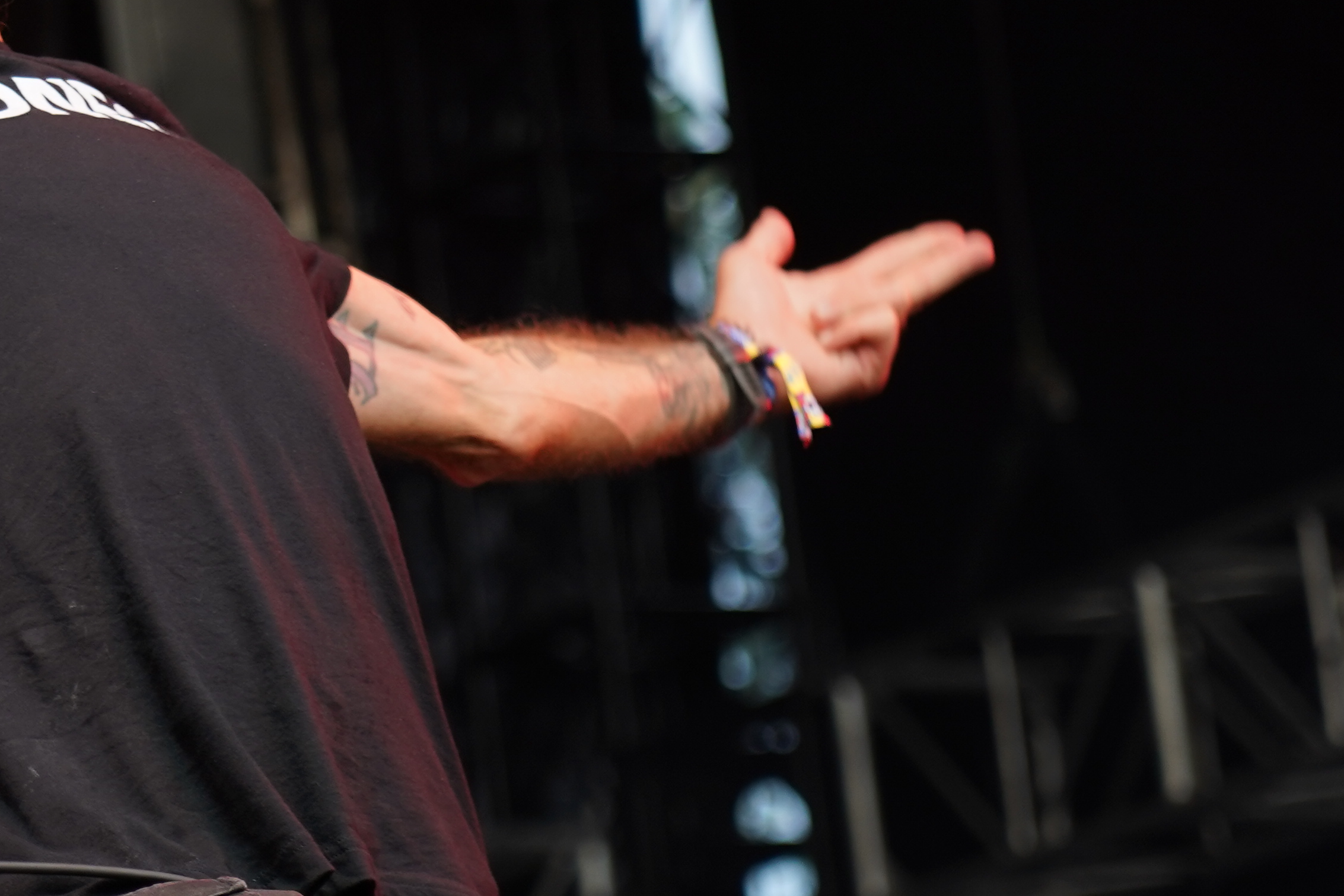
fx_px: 10379
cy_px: 141
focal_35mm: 278
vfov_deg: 4.9
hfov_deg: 7.4
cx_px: -187
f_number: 4
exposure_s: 1/125
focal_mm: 105
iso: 320
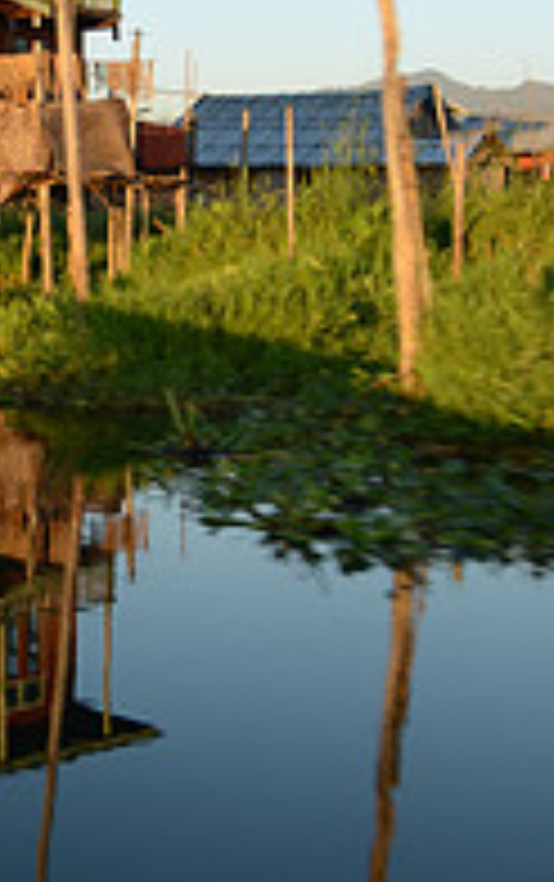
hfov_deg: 17.8
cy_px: 126
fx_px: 1686
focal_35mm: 70
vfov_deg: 28.4
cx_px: -99
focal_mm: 20
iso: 100
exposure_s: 1/100
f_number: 5
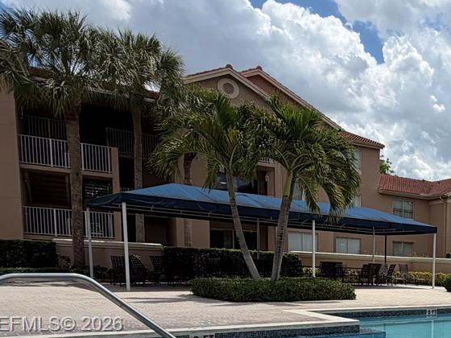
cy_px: 325
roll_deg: -2.3
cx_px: 516
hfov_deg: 37.6
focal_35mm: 40
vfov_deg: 33.4
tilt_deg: -5.6
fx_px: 521
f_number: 2.2
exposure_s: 1/1534
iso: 20
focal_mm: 2.22
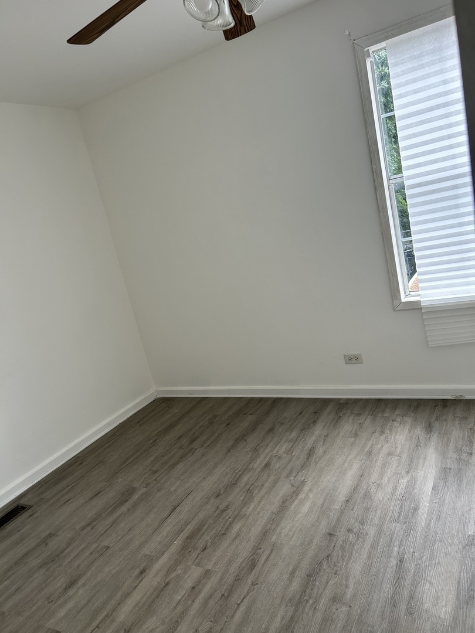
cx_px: 238
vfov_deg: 67.3
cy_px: 316
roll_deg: +12.5
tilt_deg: -12.8
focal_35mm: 26
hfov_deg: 53.1
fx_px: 476
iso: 80
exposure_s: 1/121
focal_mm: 5.7
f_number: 1.5
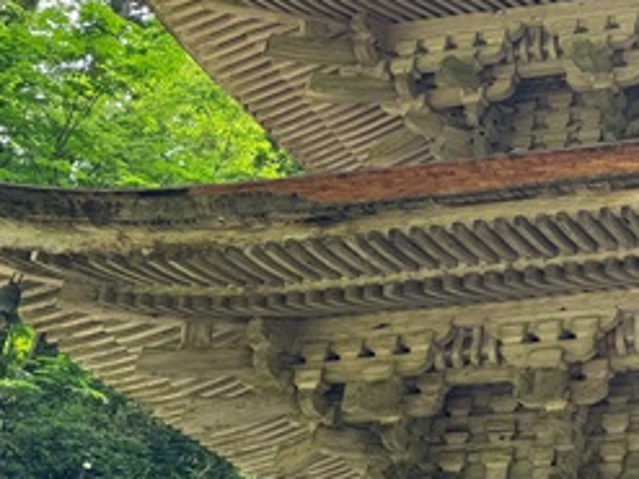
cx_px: 727
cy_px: 23
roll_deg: -0.4
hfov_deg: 25.5
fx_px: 1292
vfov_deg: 20.5
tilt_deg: +35.9
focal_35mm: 70
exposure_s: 1/240
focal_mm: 6.76
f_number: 1.78
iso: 80
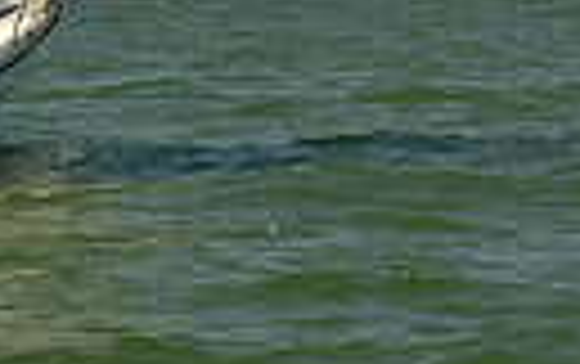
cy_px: -858
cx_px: -16
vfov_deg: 3.9
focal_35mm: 321
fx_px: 5081
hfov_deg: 6.5
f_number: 6.3
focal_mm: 70
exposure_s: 1/640
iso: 200
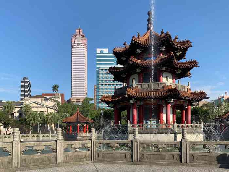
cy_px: 86
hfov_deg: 67.3
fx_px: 172
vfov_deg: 53.1
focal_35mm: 26
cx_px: 114
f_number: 1.8
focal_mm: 4.25
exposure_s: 1/2075
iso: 25
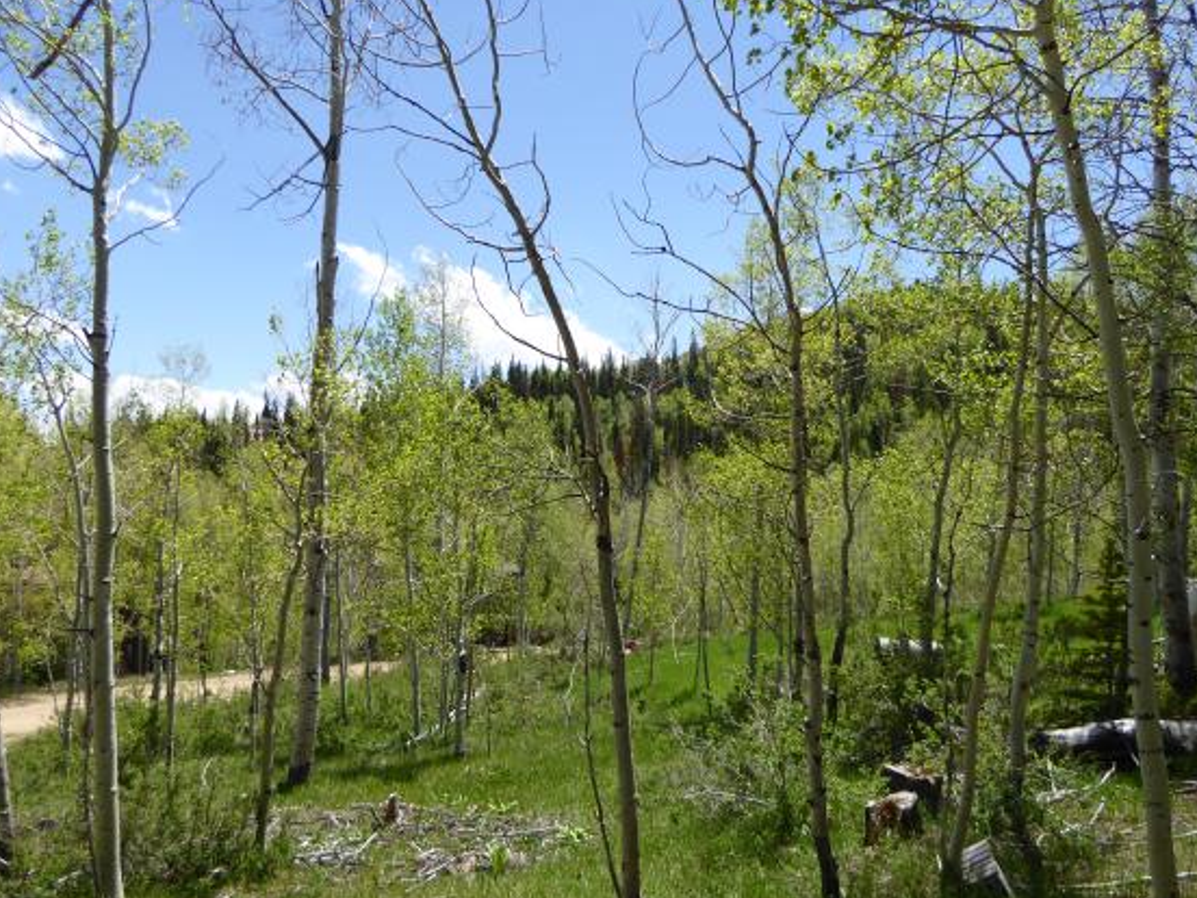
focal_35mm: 29
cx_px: 579
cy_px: 490
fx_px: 1003
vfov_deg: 48.2
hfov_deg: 61.6
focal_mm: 4.3
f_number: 3.3
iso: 100
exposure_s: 1/800
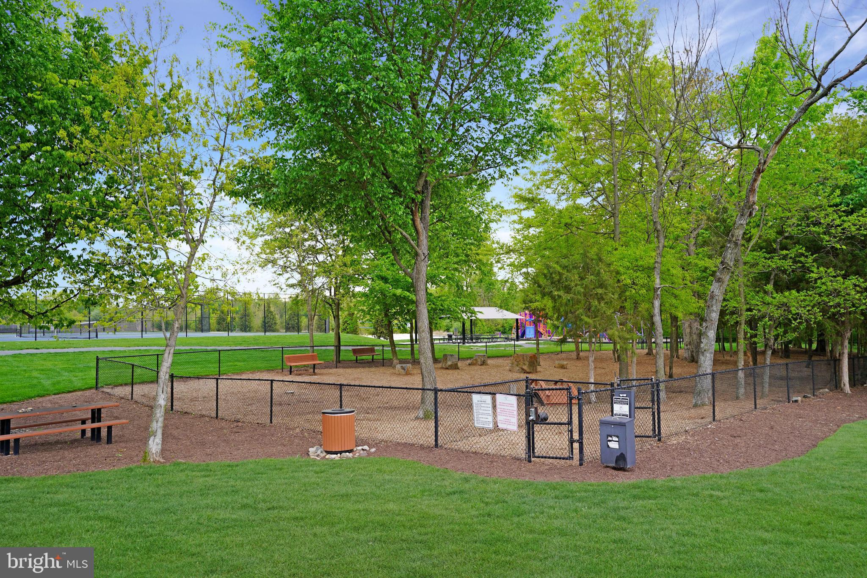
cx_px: 434
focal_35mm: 28
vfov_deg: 46.4
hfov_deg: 65.5
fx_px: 674
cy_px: 289
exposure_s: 1/80
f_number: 4.5
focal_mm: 28
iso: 100
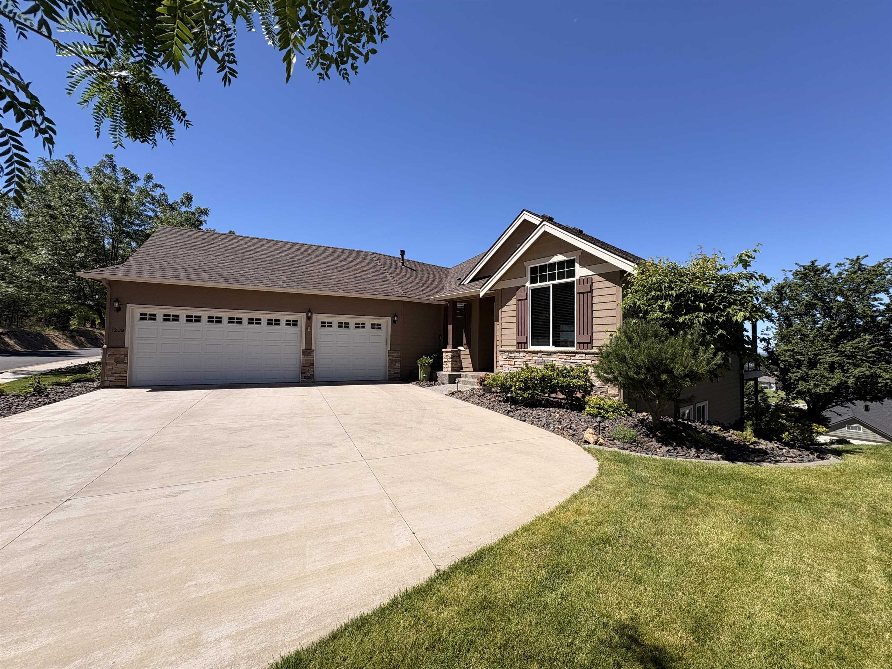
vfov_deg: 85.7
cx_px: 446
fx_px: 361
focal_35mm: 14
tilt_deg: +2.4
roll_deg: -0.5
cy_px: 334
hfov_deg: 102.1
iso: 50
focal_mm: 2.22
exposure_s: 1/1976
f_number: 2.2
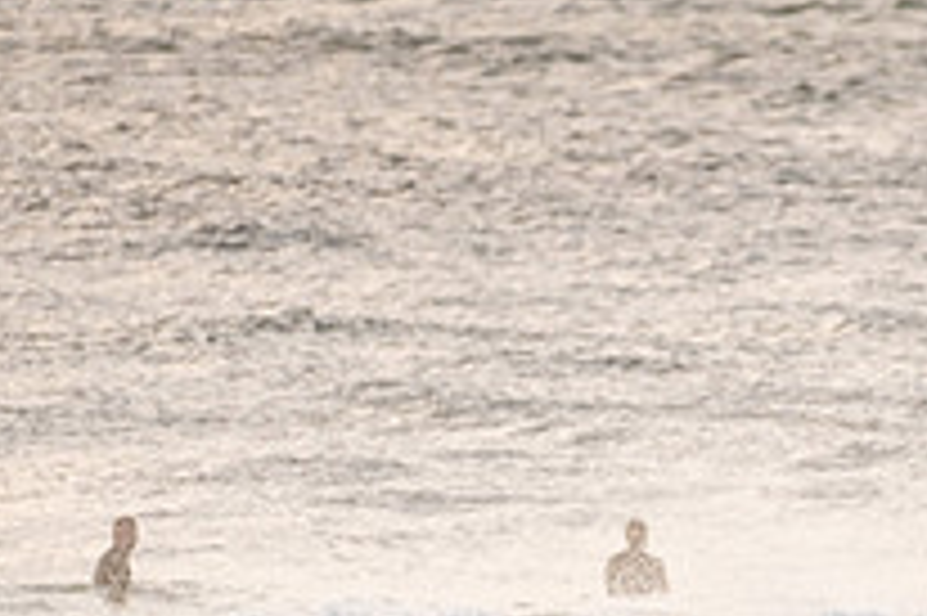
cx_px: 922
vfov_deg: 1.0
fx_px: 36252
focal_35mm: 1409
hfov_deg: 1.5
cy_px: 839
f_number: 5.6
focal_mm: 500
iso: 320
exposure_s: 1/2000
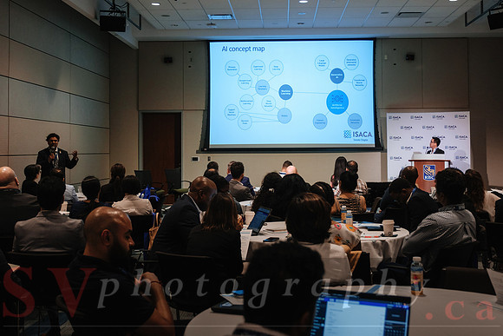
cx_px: 263
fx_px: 663
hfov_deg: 41.6
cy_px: 133
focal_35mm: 47
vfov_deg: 28.3
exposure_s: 1/60
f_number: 2.8
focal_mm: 25.7
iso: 1000
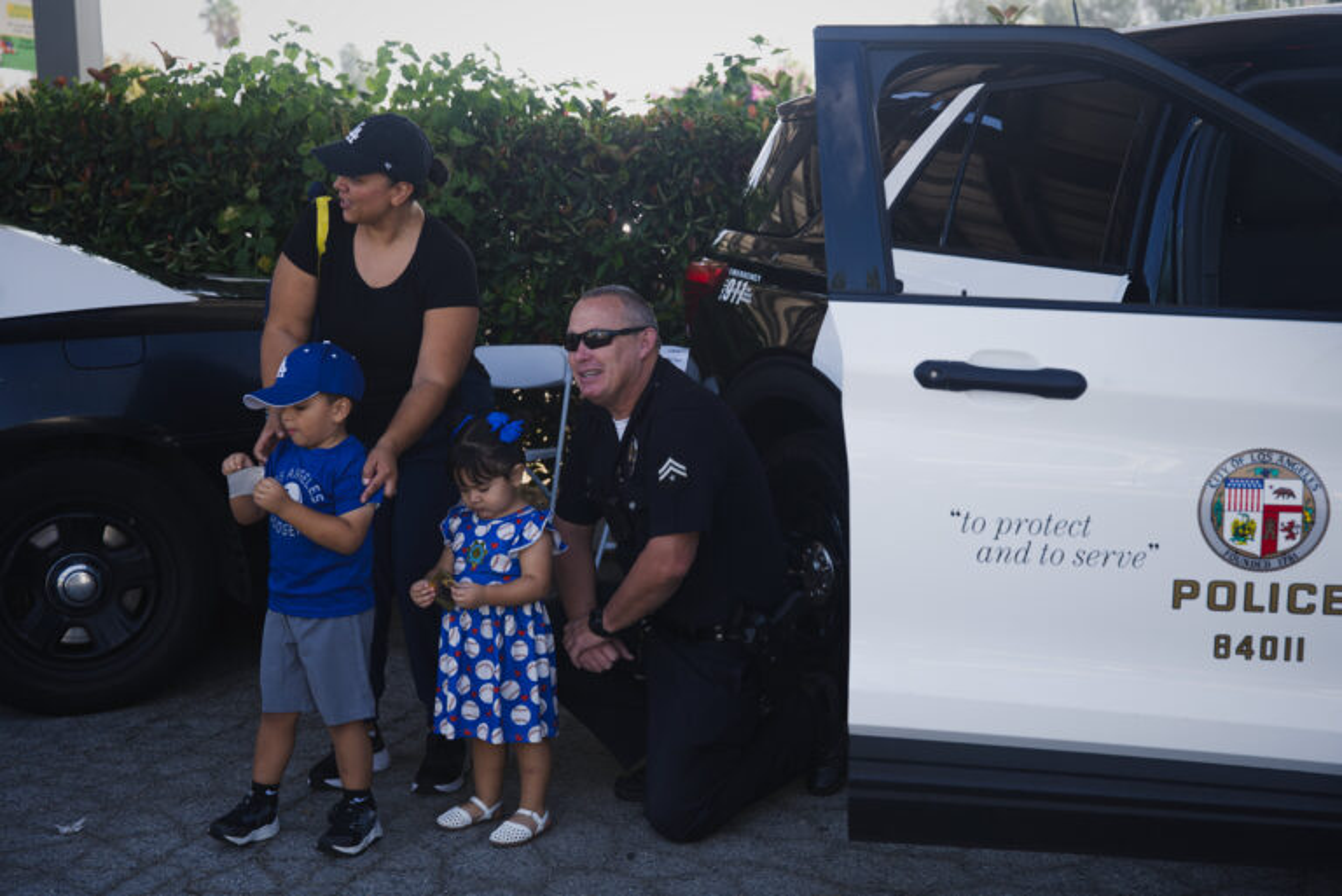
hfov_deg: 37.2
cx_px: 671
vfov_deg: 25.3
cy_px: 448
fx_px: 1995
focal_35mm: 54
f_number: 4.5
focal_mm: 53.5
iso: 400
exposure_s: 1/500
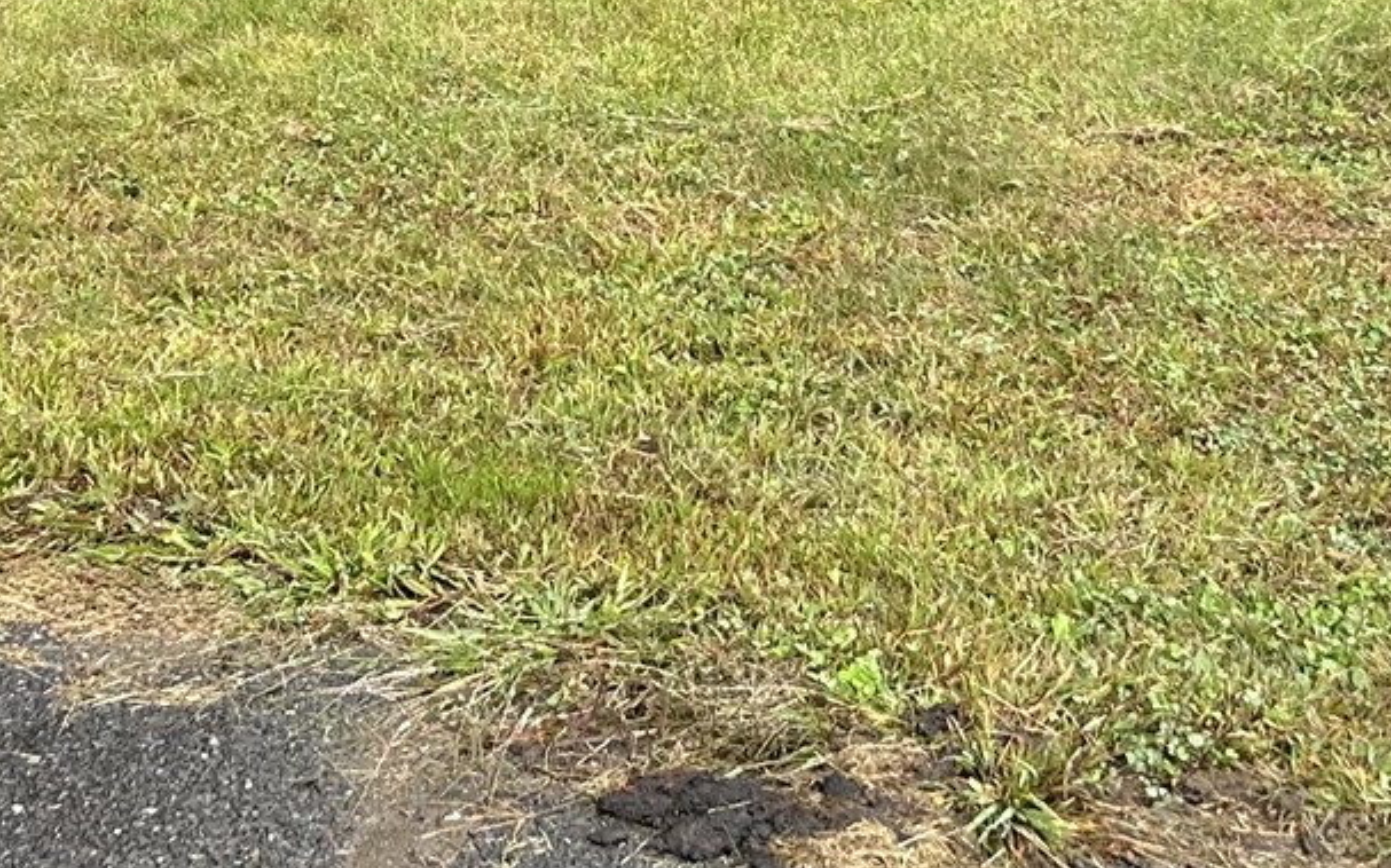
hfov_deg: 22.3
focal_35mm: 93
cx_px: 731
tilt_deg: -7.2
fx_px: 3525
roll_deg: -0.7
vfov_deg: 13.6
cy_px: -176
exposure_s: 1/171
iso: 50
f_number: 1.5
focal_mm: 5.7
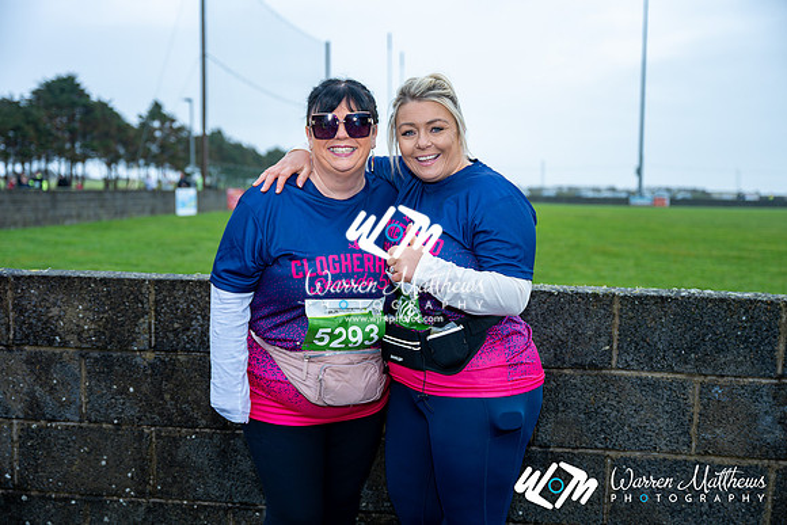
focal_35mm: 40
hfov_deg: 48.4
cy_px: 262
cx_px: 394
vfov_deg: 33.4
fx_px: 875
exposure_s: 1/200
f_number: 2.8
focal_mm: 40
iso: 100
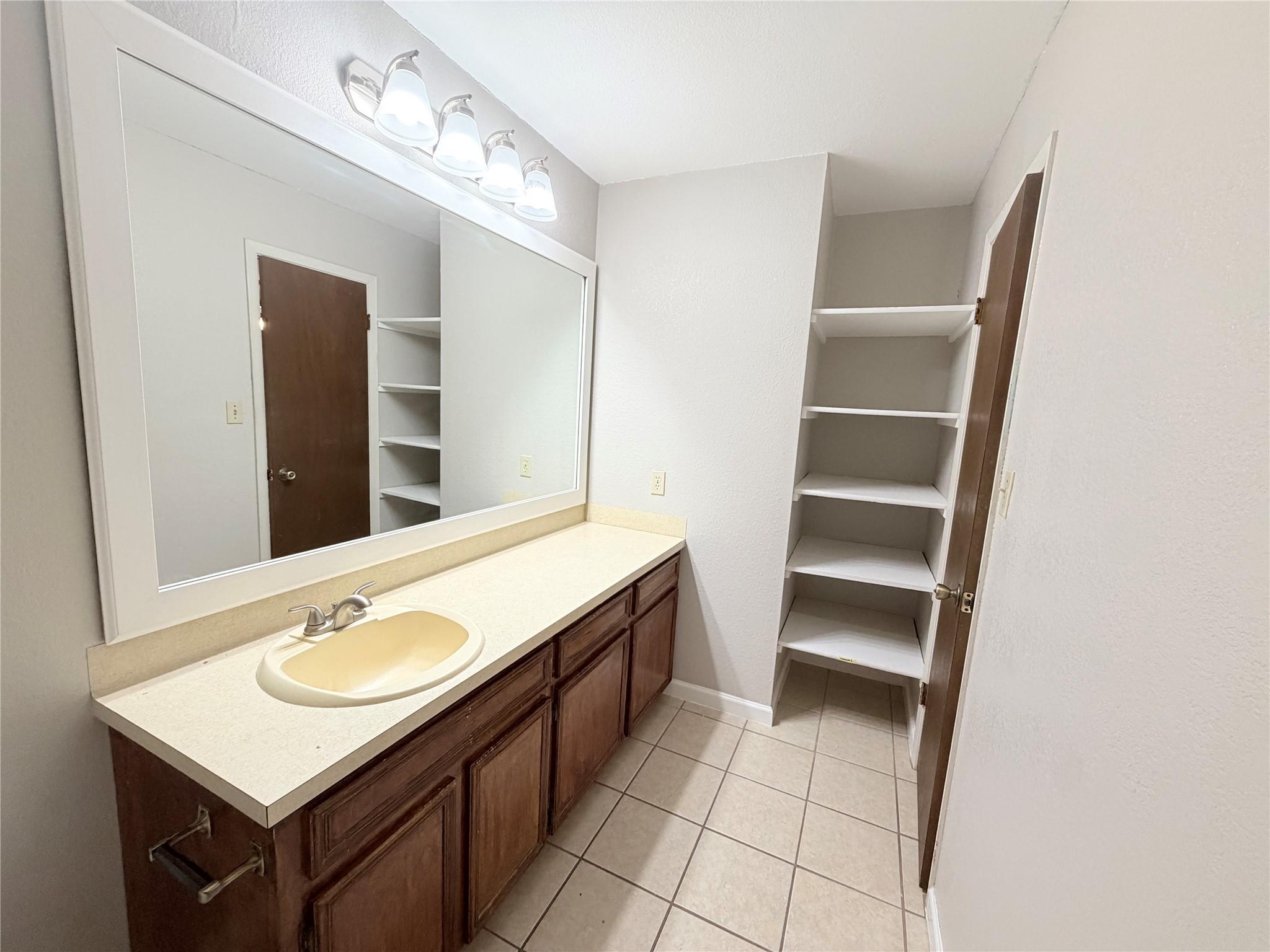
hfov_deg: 102.1
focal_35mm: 14
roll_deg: -2.9
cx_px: 635
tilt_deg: -8.6
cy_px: 476
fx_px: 514
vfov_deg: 85.7
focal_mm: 2.22
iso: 200
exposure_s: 1/120
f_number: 2.2
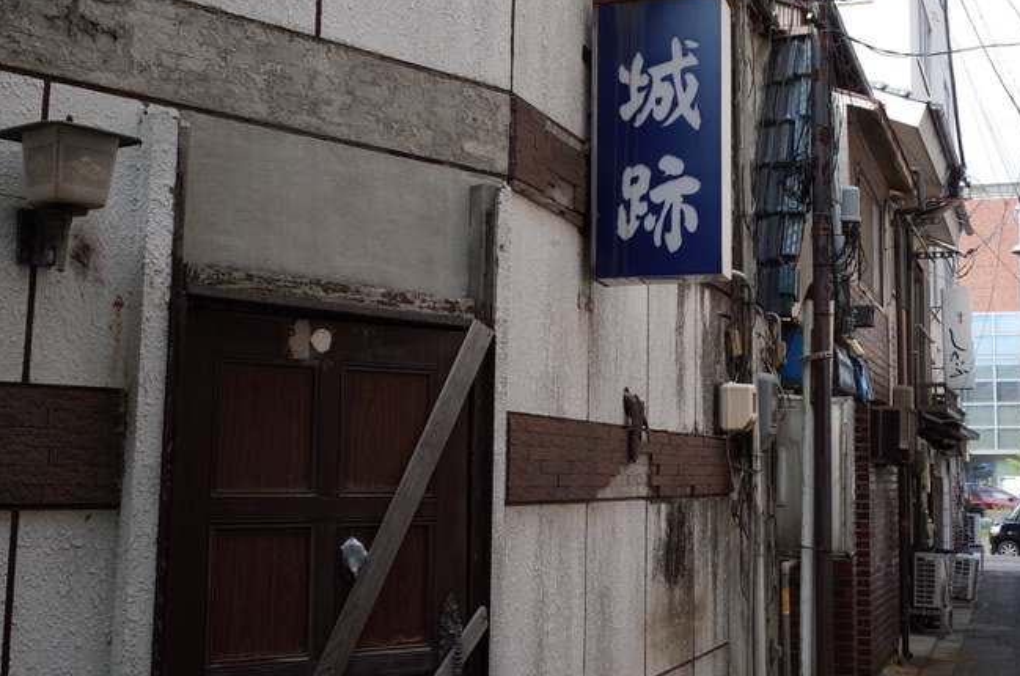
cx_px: 626
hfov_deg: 41.7
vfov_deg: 28.5
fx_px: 1329
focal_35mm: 47
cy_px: 299
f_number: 8
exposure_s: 1/60
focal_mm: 18.3
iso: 100
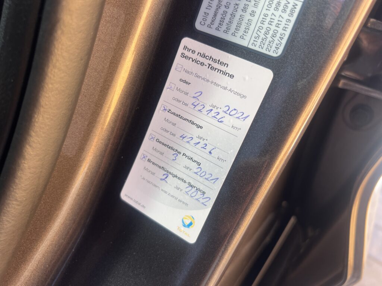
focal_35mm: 26
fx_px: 287
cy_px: 143
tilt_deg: -31.0
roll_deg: -16.0
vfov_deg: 53.1
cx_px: 191
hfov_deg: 67.3
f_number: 1.5
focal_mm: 5.7
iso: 40
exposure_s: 1/121
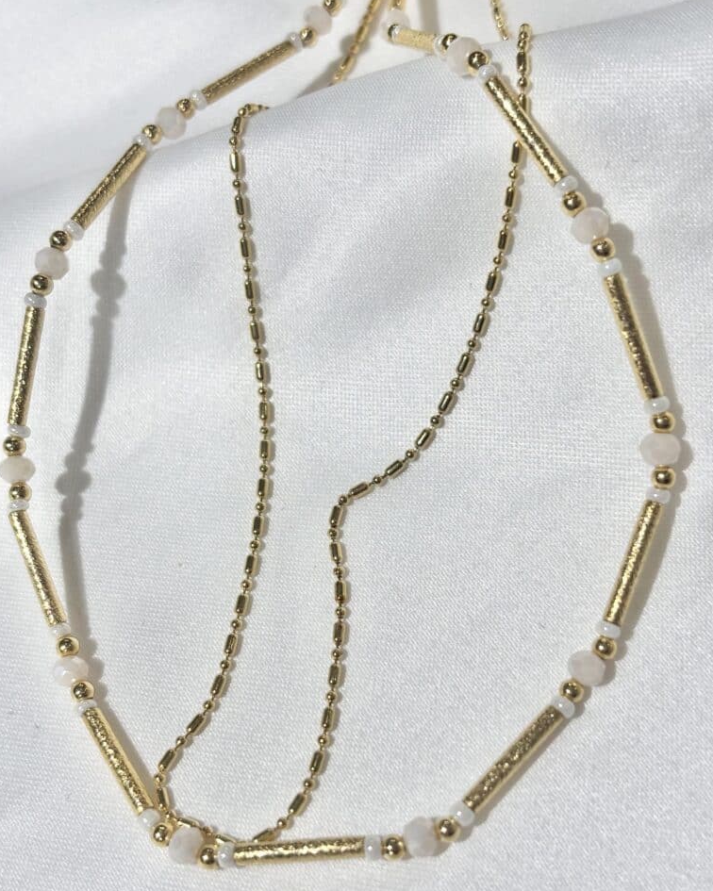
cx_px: 357
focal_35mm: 55
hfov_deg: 27.6
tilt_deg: -57.6
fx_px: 1451
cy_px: 479
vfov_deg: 34.1
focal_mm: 5.96
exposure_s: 1/380
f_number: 1.6
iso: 32
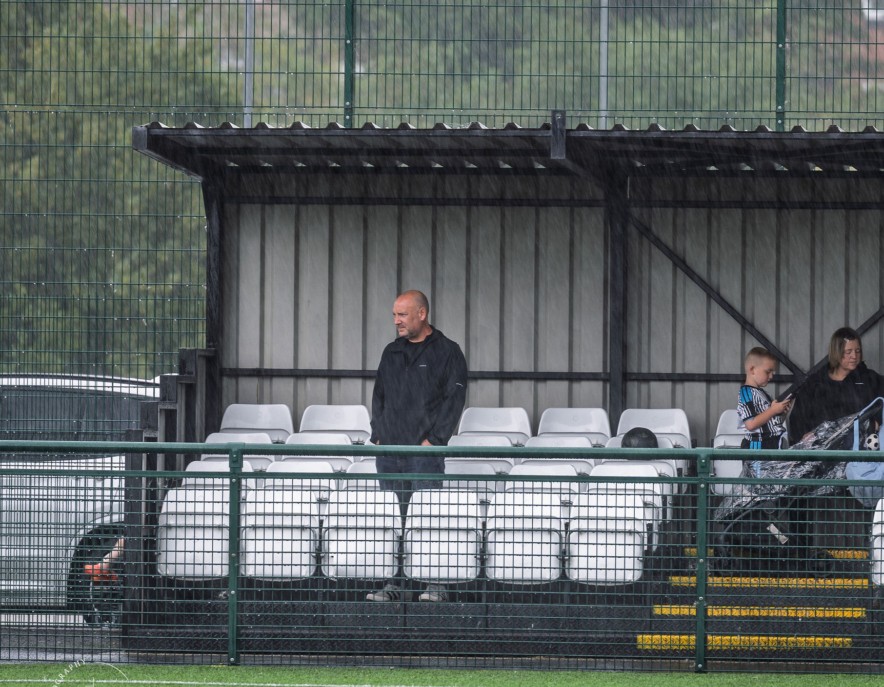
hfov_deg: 3.9
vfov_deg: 3.0
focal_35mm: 506
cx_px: 460
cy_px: 414
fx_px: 13089
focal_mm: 200
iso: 64
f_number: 2.8
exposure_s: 1/100
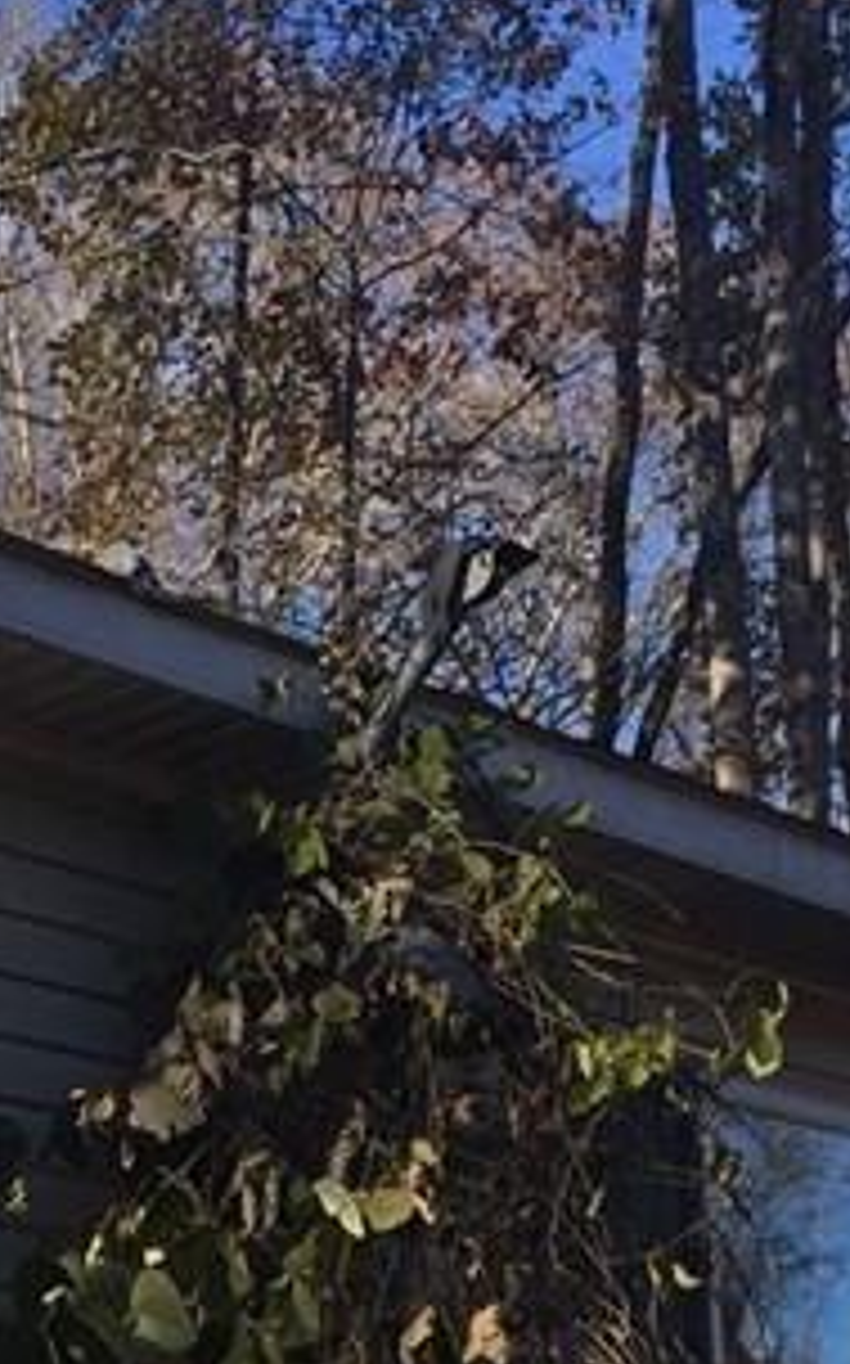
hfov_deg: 12.5
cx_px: 67
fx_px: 3860
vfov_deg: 19.0
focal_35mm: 104
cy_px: 1594
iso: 32
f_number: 2.2
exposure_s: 1/920
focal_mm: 4.15
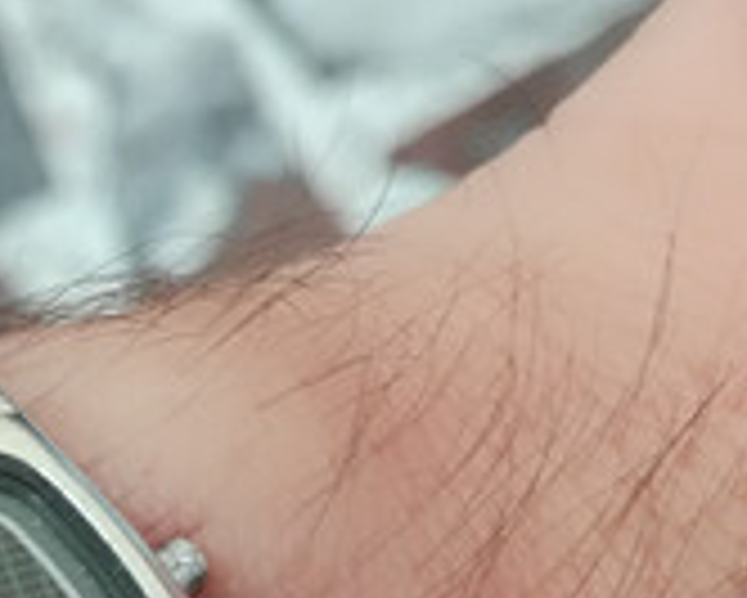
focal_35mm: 127
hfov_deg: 14.7
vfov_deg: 11.8
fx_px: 2809
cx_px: -99
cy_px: 782
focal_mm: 3.79
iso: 80
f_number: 2
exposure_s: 1/33.3
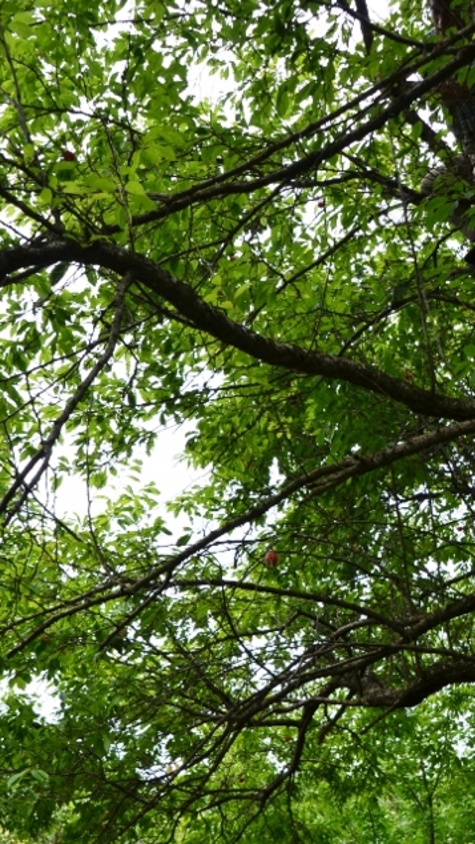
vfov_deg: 42.9
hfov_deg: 25.4
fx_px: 1052
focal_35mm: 47
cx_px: 276
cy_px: 580
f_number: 8
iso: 200
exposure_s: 1/250
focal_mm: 20
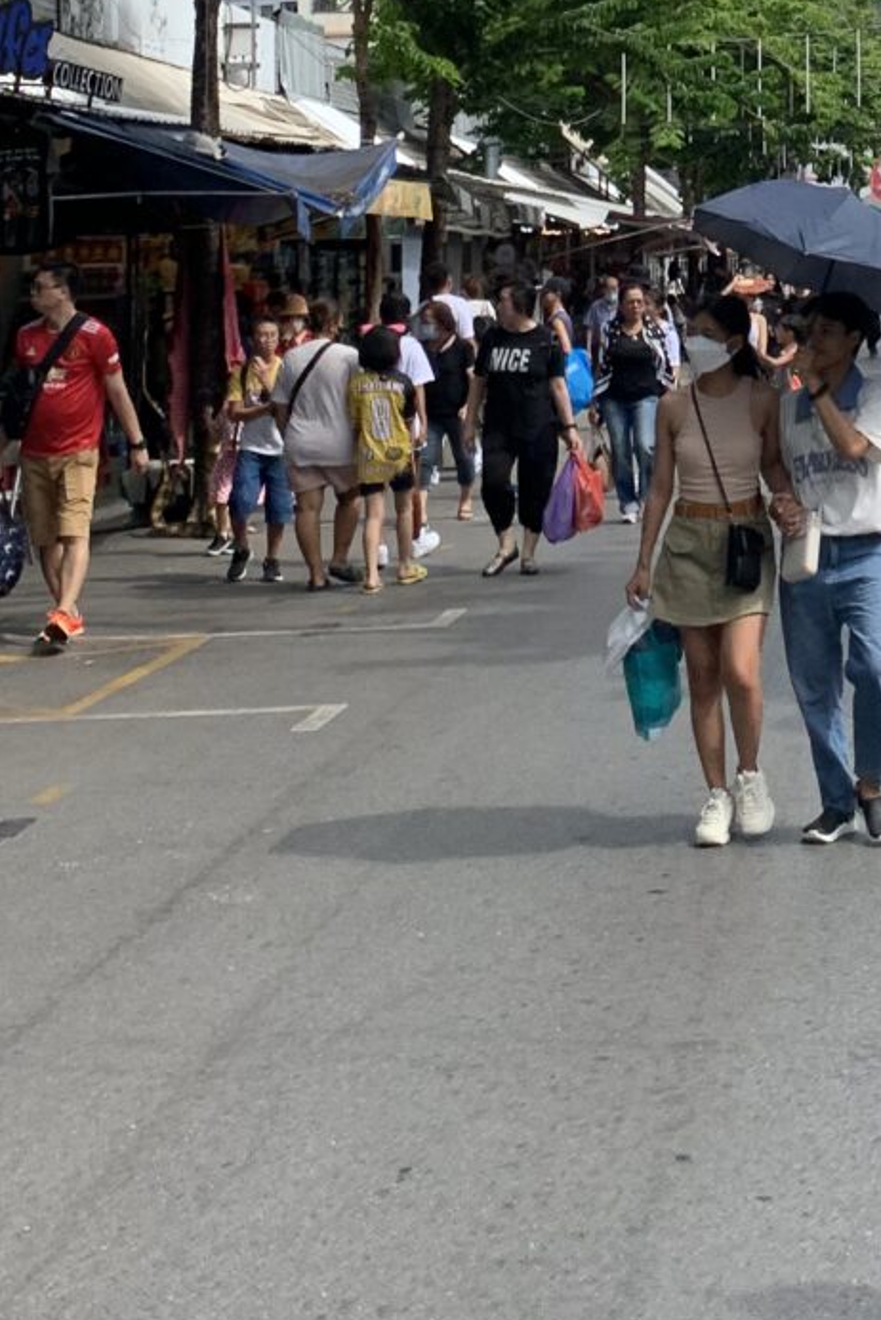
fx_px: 2750
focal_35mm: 75
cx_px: 976
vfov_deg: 26.0
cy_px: 95
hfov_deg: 17.6
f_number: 1.8
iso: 25
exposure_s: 1/2114
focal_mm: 4.25
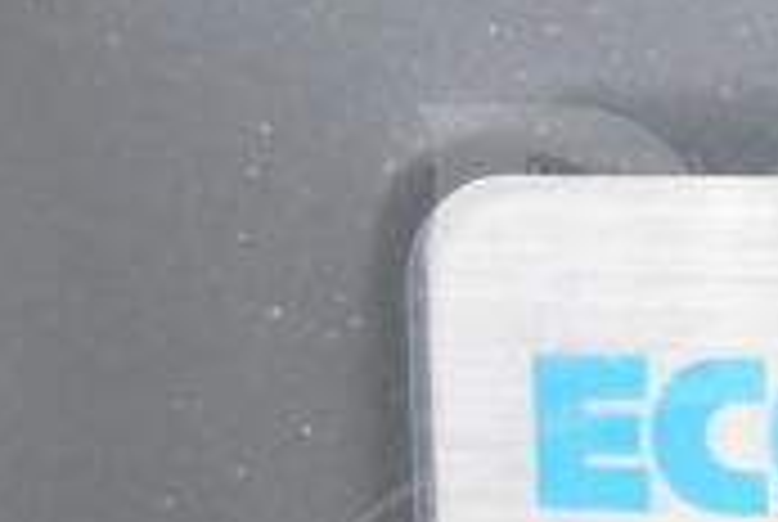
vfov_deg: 6.5
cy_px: 461
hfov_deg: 9.7
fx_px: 4568
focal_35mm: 211
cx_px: 818
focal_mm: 40
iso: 12800
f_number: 5
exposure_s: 1/60
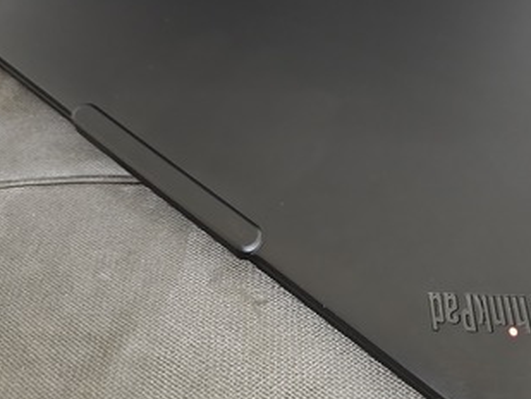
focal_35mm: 34
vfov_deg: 41.3
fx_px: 522
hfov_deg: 53.7
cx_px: 305
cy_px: 135
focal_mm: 6.3
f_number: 1.7
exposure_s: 1/24
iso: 1000
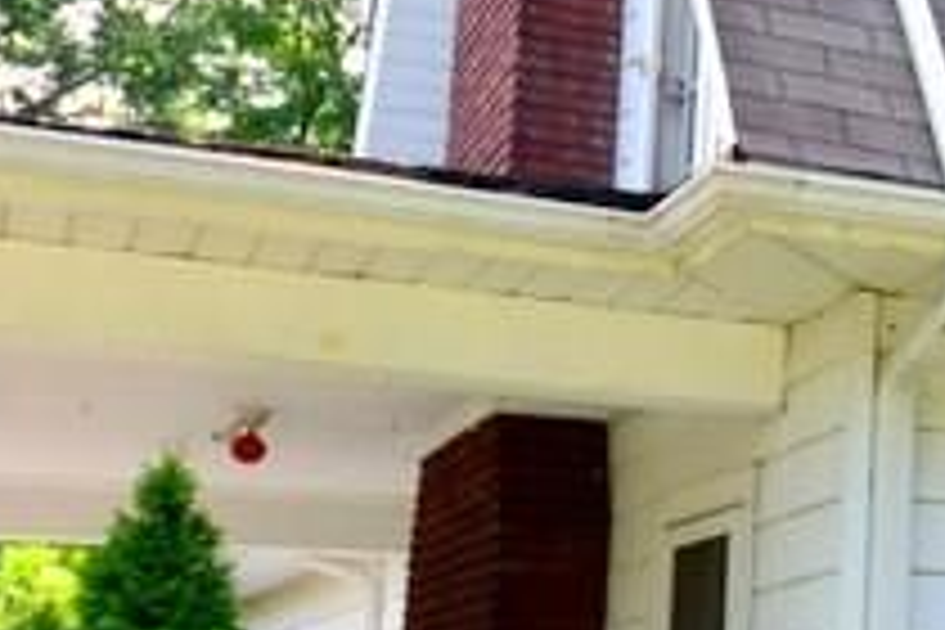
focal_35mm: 73
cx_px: 1400
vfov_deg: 18.6
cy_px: 385
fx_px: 1916
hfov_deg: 22.8
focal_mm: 10
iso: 400
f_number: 9
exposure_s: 1/160
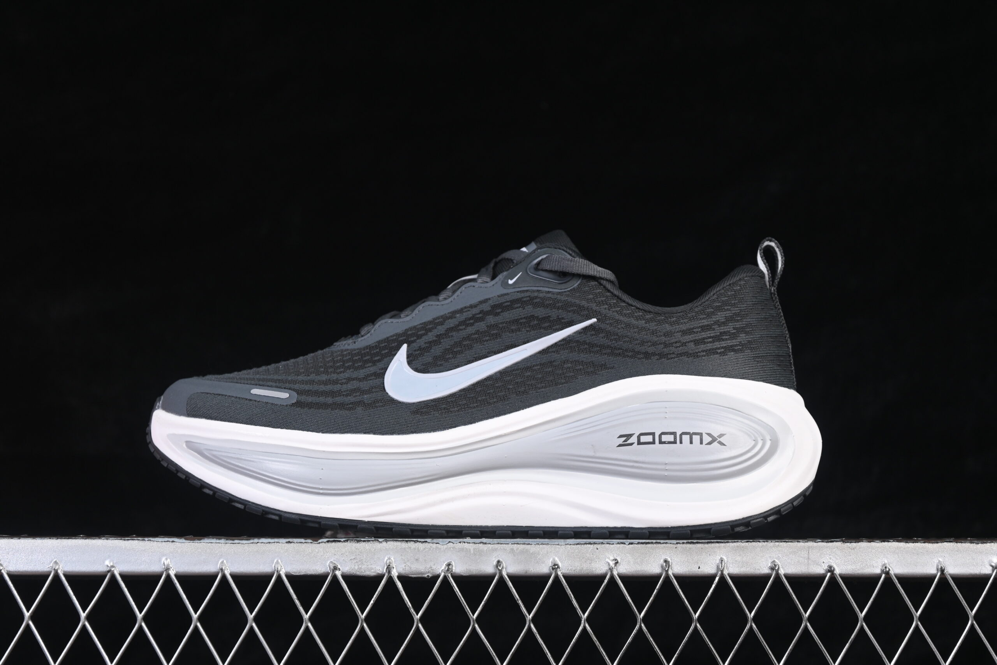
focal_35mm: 75
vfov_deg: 18.2
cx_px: 498
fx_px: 2077
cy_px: 332
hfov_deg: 27.0
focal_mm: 50
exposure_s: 1/60
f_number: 6.3
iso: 160
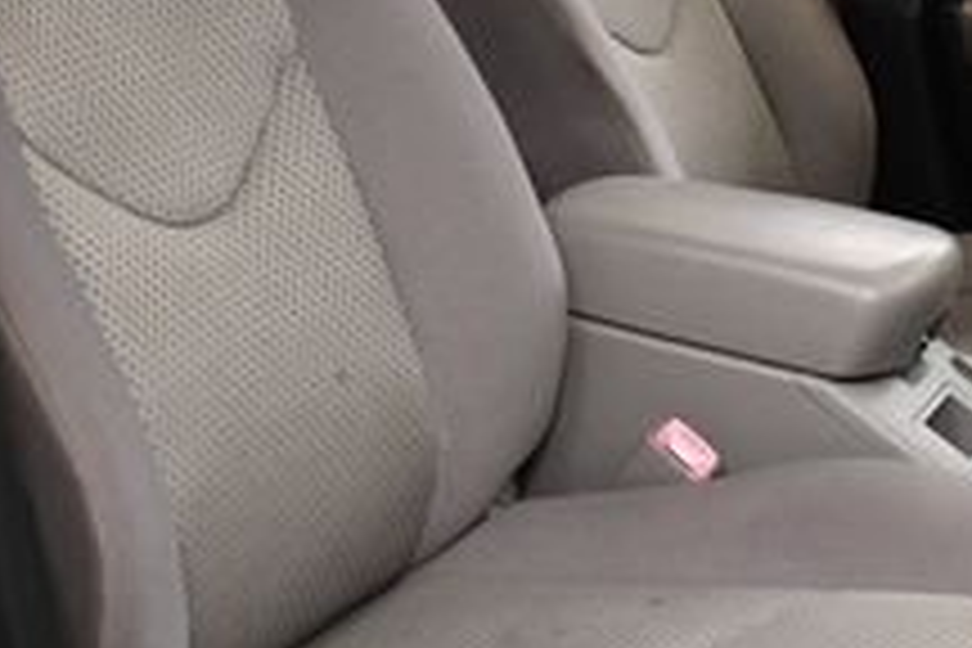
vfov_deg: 15.2
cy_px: 40
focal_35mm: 89
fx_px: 2403
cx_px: 603
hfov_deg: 22.8
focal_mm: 20
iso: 1600
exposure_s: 1/125
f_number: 3.8
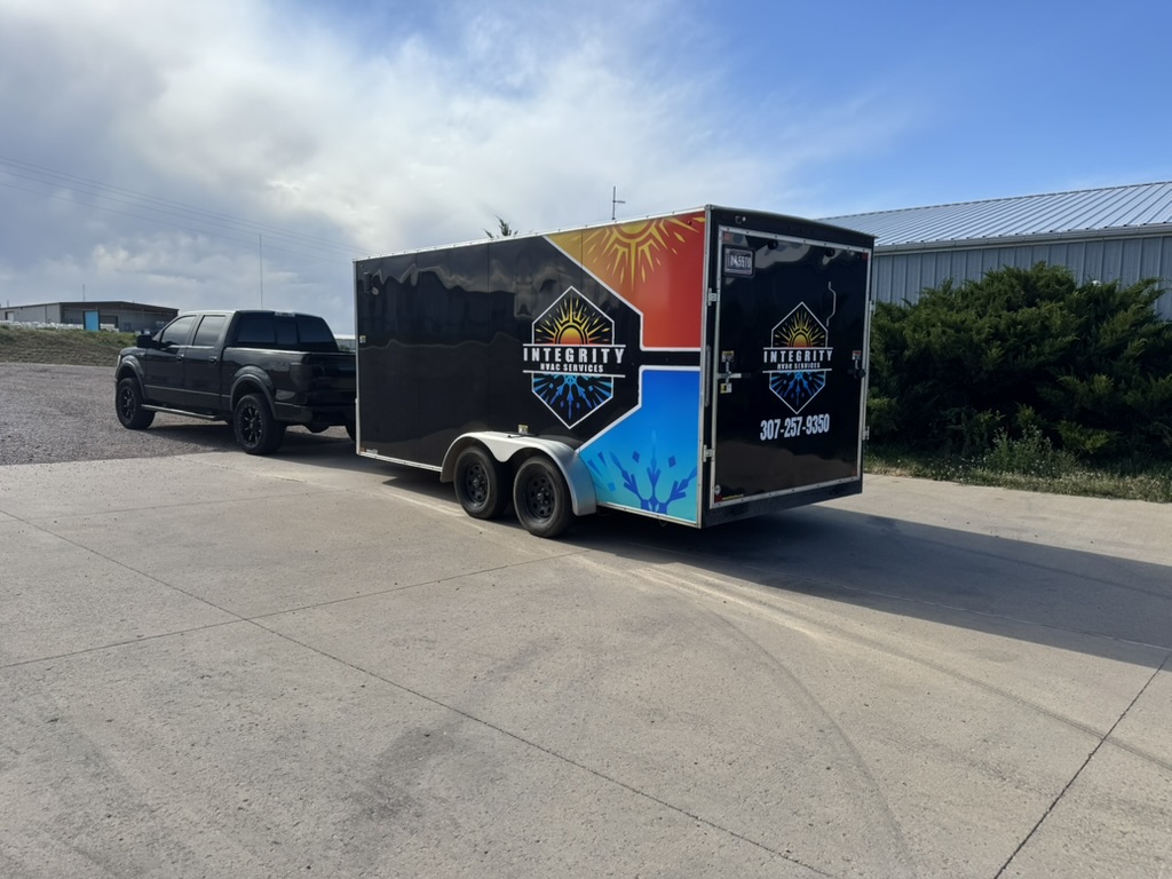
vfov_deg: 56.8
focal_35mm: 24
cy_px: 440
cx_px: 586
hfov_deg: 71.6
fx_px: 813
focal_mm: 6.76
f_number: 1.78
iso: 80
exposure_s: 1/4310
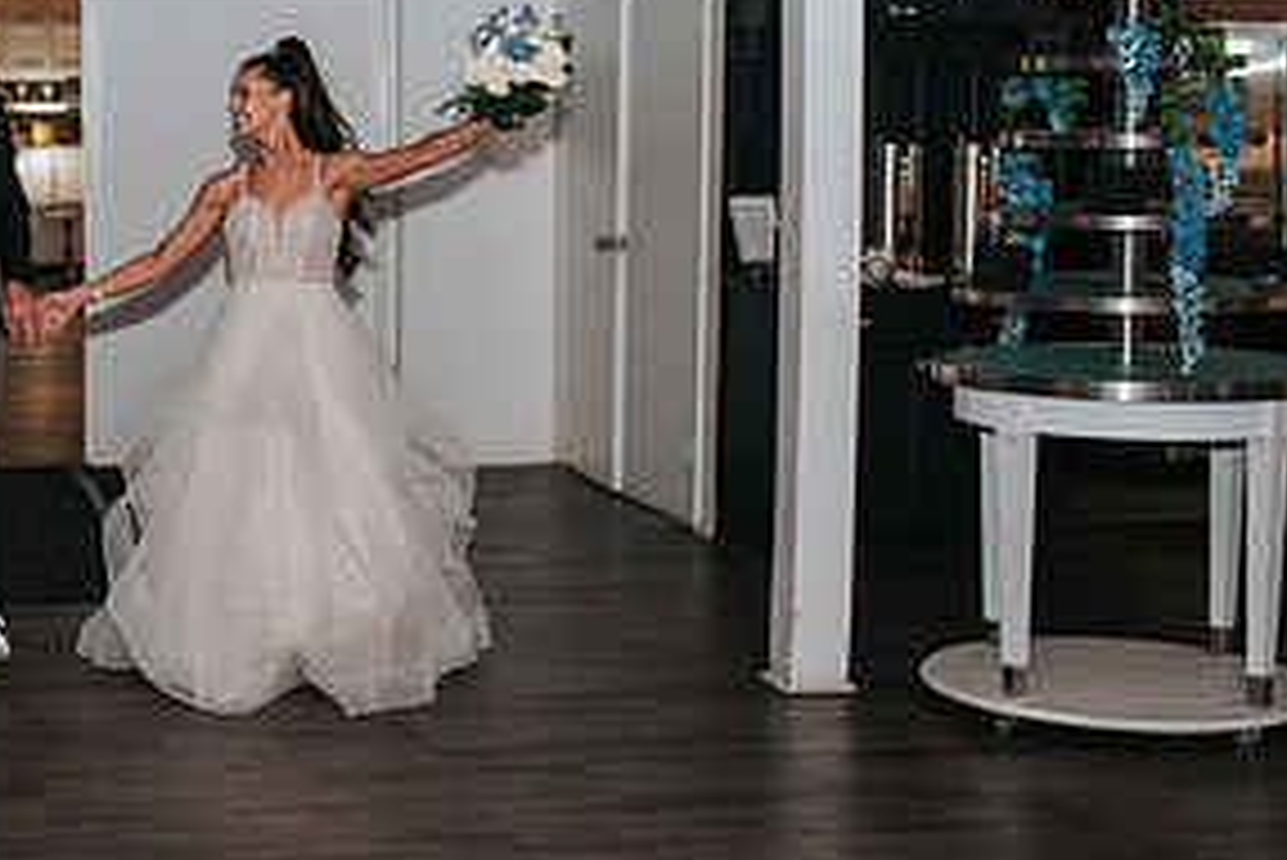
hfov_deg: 27.3
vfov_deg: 19.1
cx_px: 90
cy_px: 263
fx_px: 2539
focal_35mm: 71
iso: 1000
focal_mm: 35
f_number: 2.8
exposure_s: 1/200
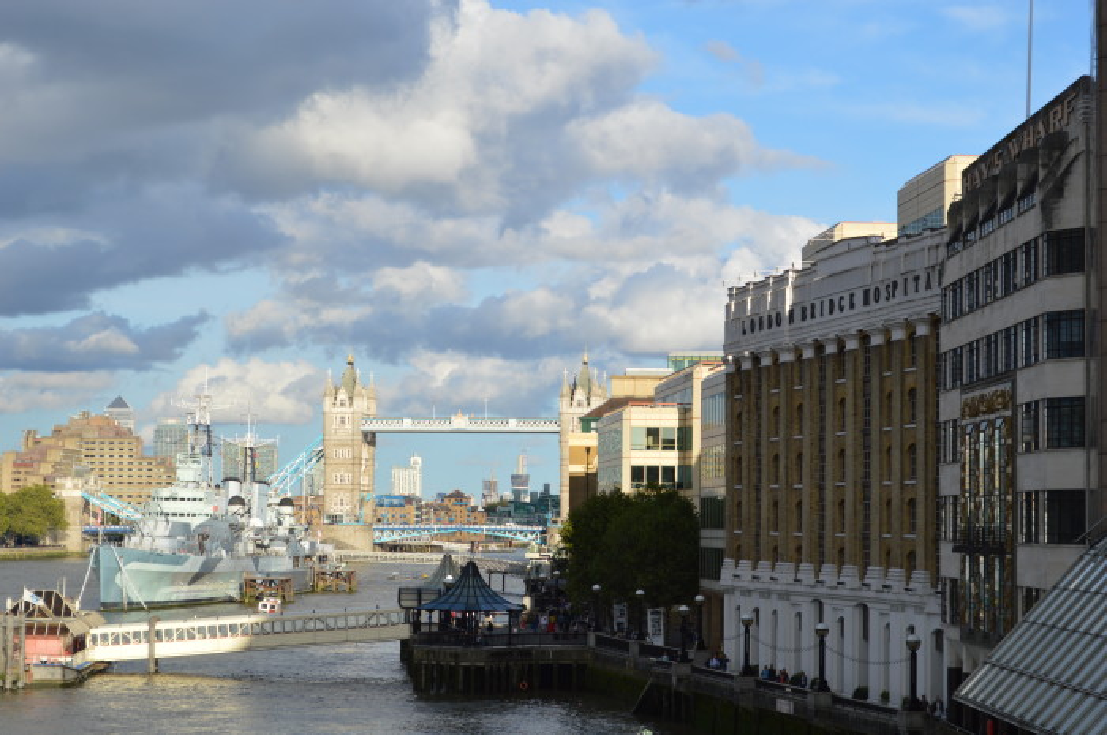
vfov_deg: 16.5
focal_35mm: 82
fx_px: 2534
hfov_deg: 24.6
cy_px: 368
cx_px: 554
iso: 100
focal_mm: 55
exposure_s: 1/250
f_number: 8
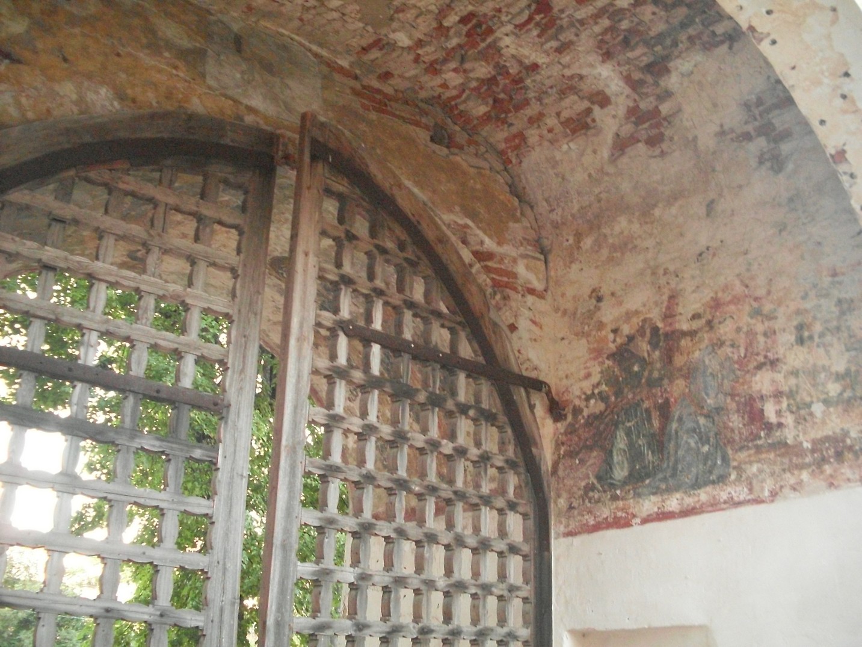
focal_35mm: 38
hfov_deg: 49.0
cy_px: 324
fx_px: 946
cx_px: 431
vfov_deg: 37.7
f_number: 2.8
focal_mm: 6.3
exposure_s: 1/10
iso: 400
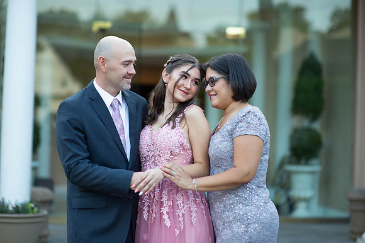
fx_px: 861
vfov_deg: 16.1
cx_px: 182
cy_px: 122
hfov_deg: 23.9
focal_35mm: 85
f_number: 2
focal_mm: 85
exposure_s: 1/500
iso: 250
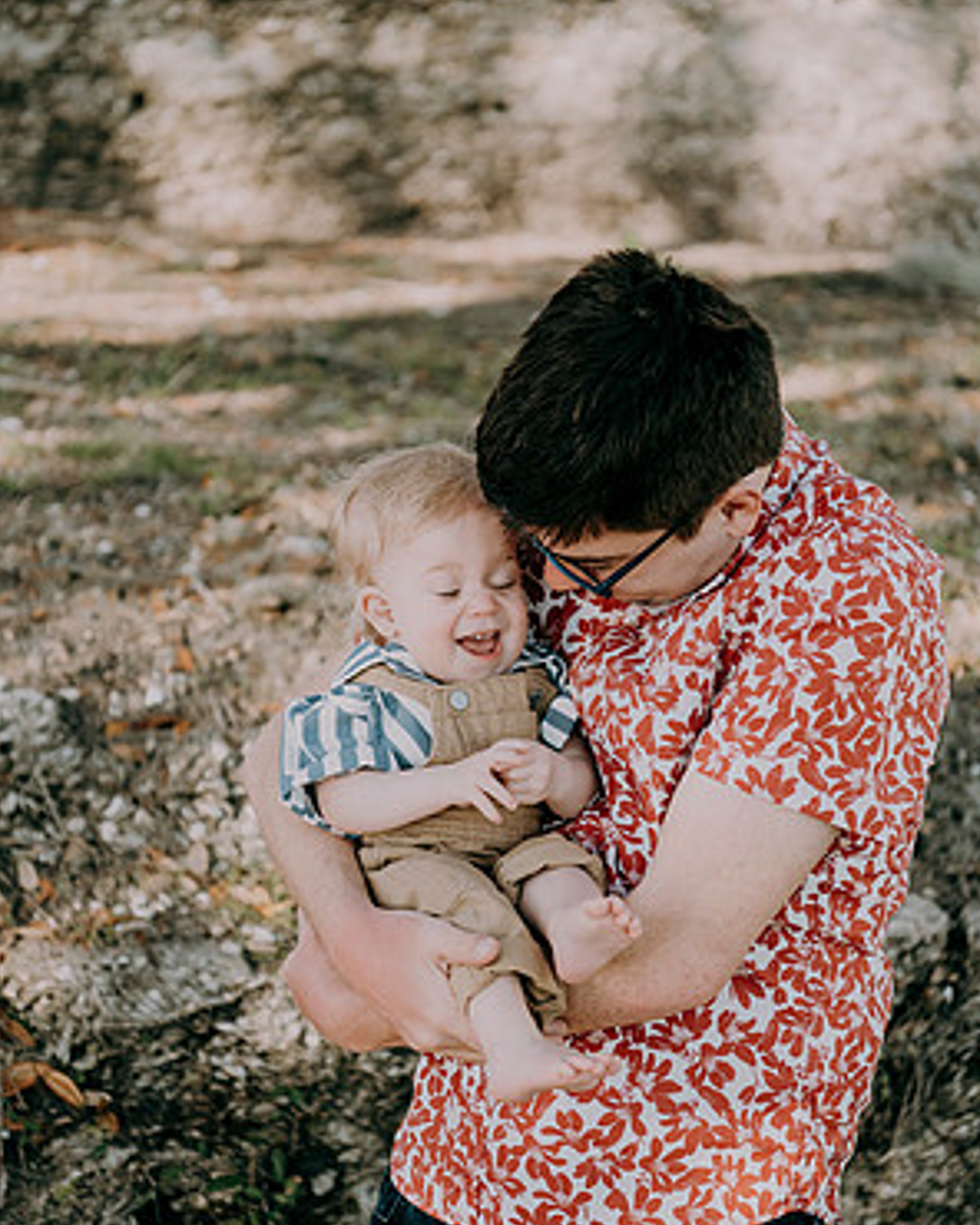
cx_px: 495
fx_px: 2900
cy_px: 646
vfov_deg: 23.8
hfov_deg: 19.2
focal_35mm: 80
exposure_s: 1/1250
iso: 1250
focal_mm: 70
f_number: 3.5
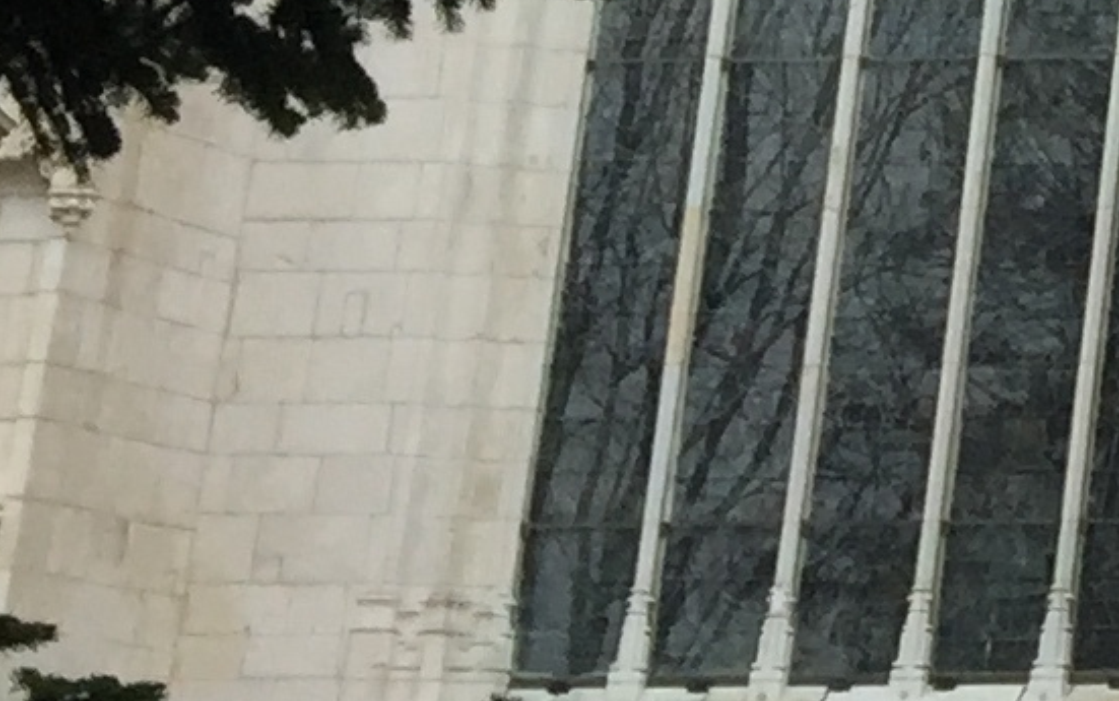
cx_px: 3044
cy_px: -762
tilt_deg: +18.5
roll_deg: -0.4
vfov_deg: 6.9
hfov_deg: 9.6
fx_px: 5553
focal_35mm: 182
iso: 32
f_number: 2.2
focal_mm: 4.15
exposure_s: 1/807
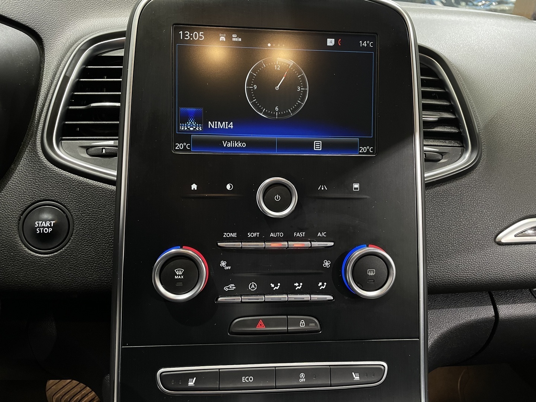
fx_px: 403
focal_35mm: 26
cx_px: 268
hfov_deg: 67.3
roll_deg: -2.6
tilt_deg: -26.6
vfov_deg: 53.1
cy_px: 201
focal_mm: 4.2
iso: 320
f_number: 1.6
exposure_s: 1/49
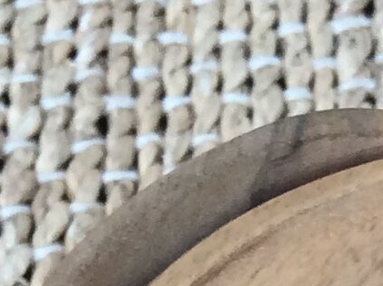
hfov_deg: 9.9
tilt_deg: -53.7
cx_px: 458
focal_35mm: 197
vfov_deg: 6.9
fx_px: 2175
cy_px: 799
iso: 80
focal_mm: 3.3
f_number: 2.4
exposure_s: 1/24
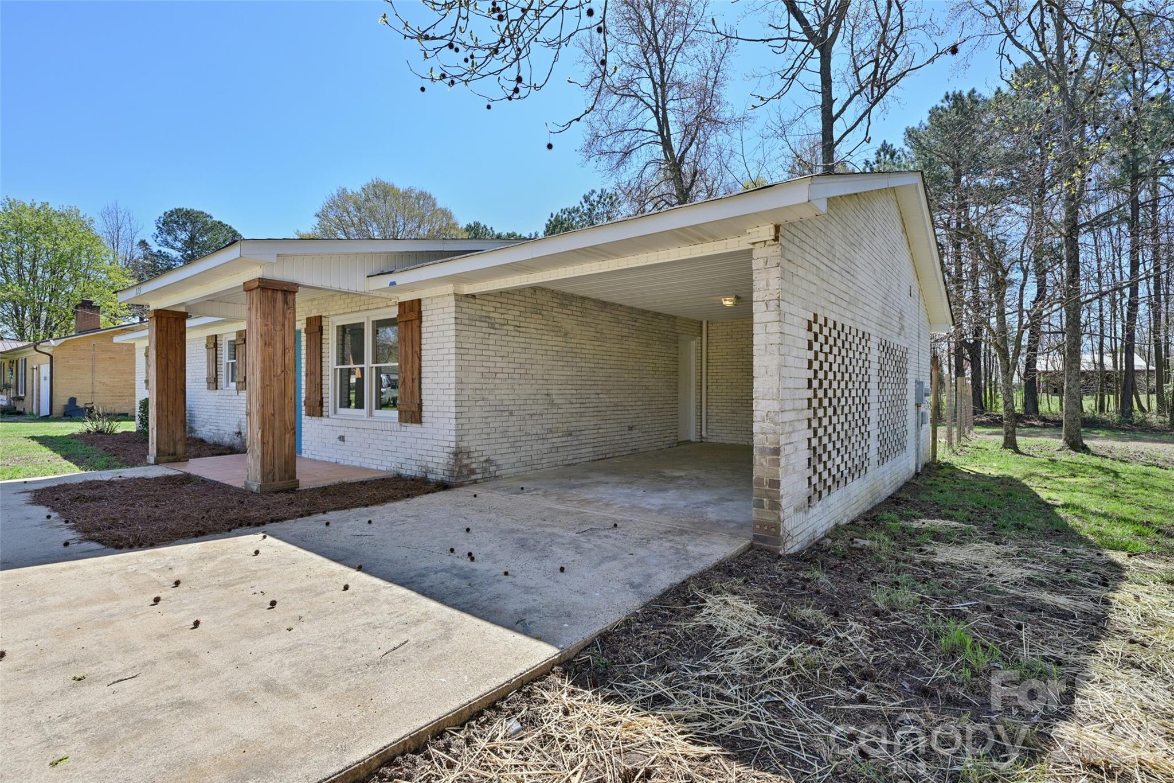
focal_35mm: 17
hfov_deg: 93.3
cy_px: 392
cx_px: 587
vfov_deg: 70.4
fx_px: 554
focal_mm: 17
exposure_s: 1/250
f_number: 8
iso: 100
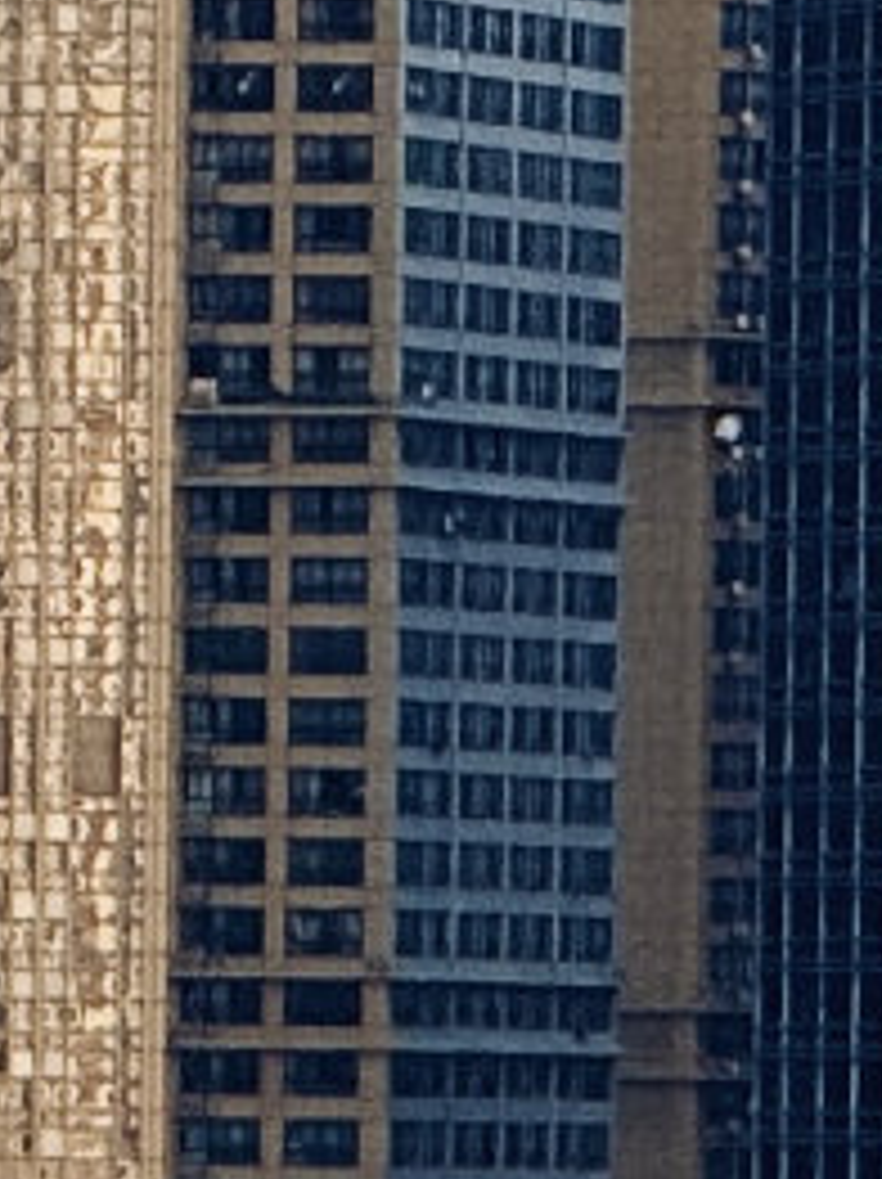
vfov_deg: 2.7
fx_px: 24943
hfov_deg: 2.0
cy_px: 468
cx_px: 554
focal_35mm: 733
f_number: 2.8
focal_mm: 15.7
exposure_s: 1/2358
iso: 80
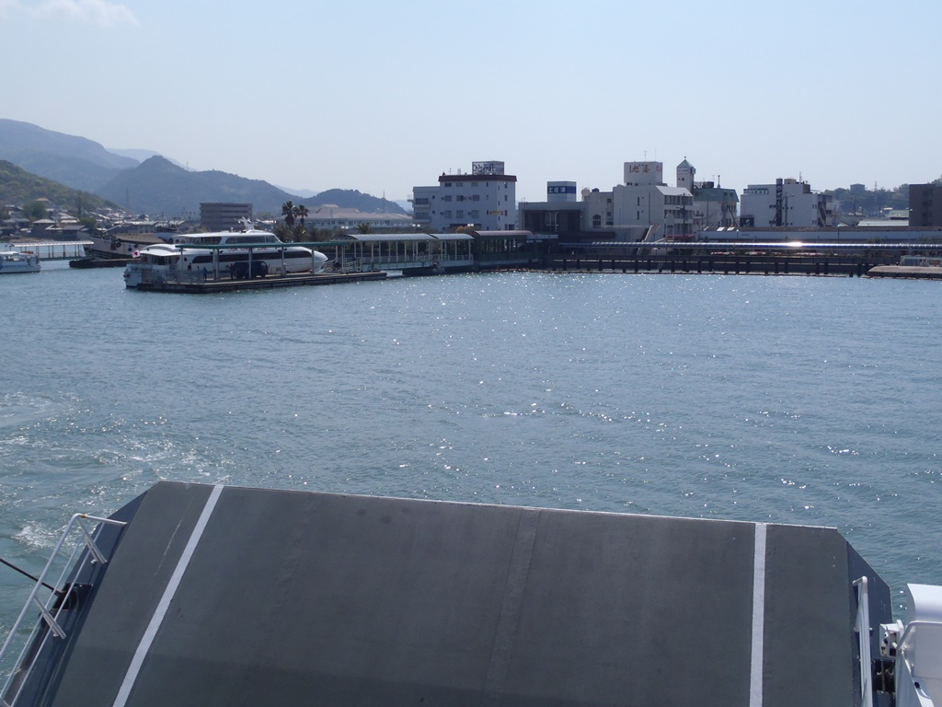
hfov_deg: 54.0
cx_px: 471
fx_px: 925
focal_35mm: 34
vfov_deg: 41.8
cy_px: 354
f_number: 11
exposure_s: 1/125
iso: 80
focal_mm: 6.07
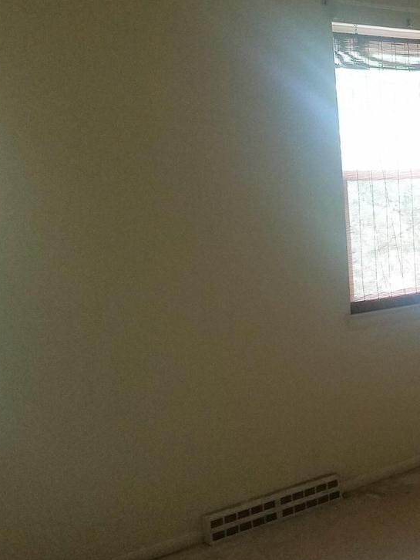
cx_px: 432
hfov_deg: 25.1
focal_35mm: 55
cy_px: 271
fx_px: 889
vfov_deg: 34.9
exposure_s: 1/24
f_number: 1.7
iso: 160
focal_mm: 4.2
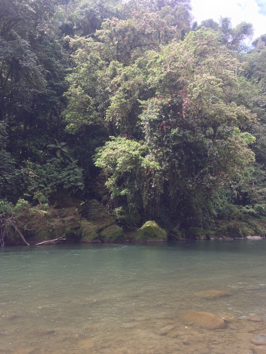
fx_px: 359
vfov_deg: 52.6
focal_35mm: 35
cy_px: 177
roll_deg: +0.1
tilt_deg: +5.9
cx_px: 133
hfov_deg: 40.7
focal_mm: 4.28
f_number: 2.4
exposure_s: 1/192
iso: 50
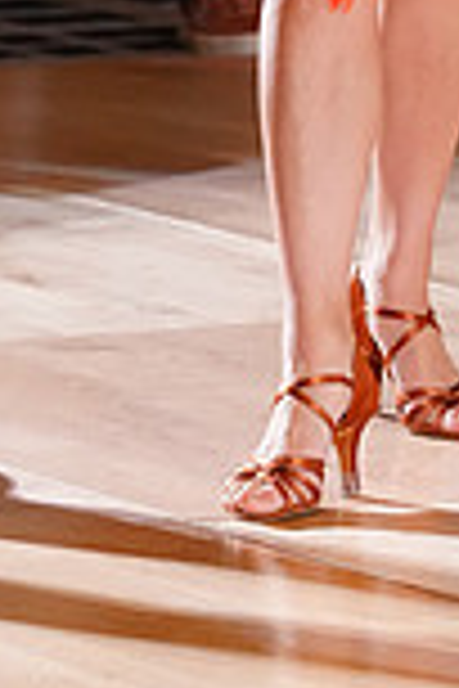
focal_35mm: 437
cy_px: -517
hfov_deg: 3.1
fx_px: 8357
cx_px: 142
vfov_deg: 4.7
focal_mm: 115
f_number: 4
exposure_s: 1/320
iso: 4000
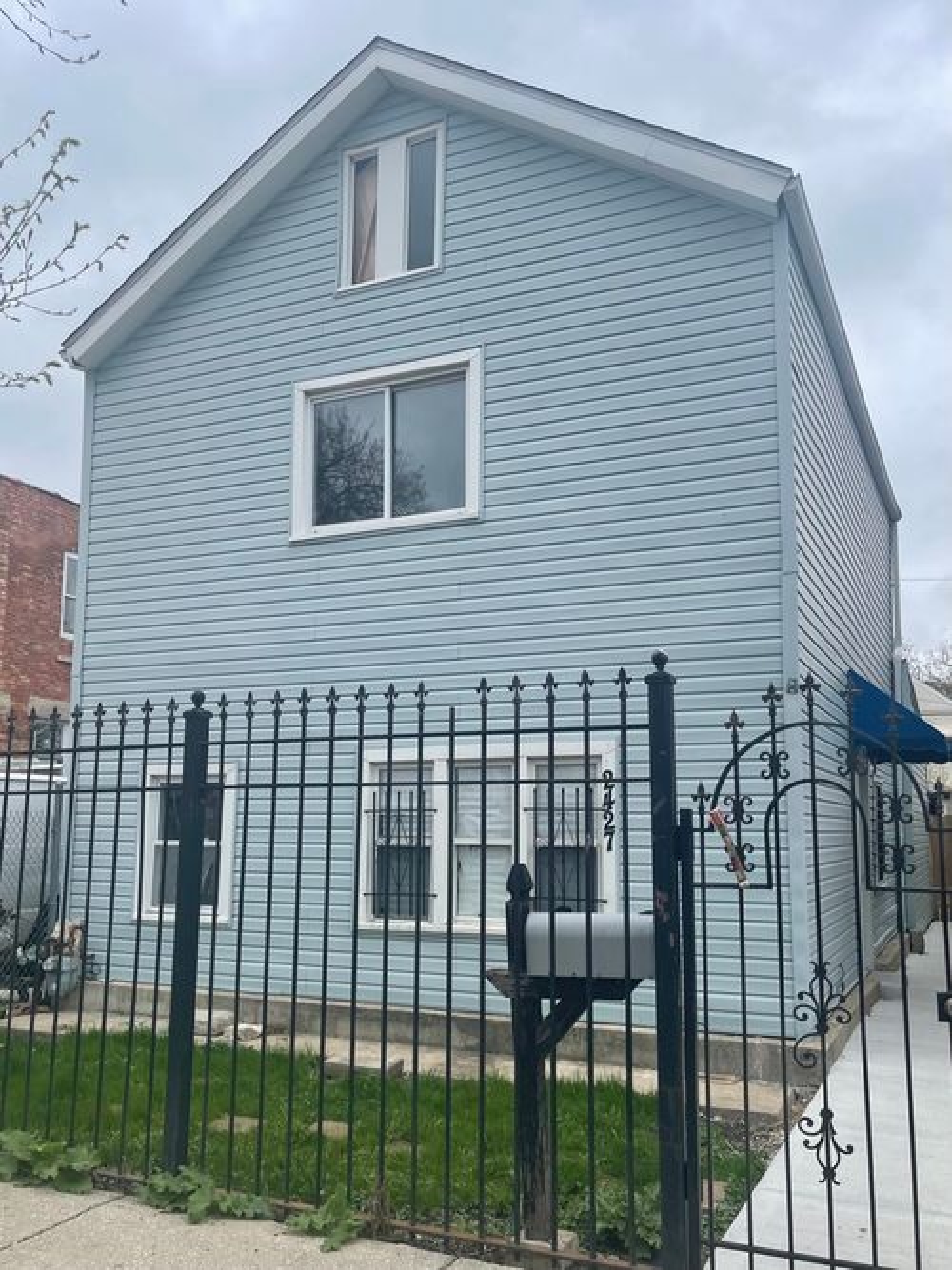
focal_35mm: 26
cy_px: 635
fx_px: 954
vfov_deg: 67.3
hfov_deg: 53.0
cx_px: 476
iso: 32
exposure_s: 1/2247
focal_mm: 5.1
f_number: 1.6
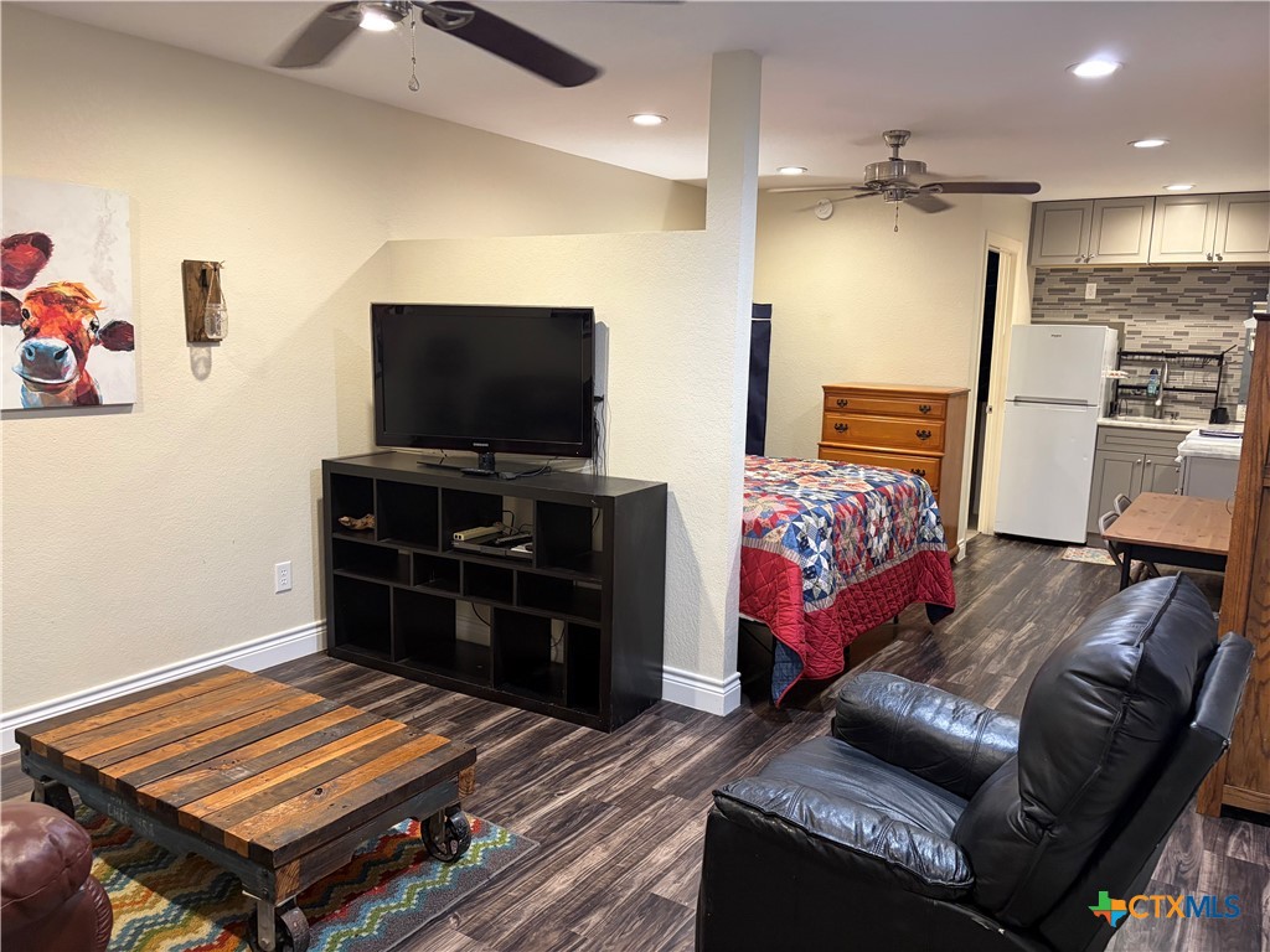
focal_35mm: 26
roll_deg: -0.7
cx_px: 635
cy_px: 476
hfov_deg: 67.3
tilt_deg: -7.7
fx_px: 954
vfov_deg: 53.1
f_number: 1.6
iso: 250
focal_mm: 5.96
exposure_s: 1/60
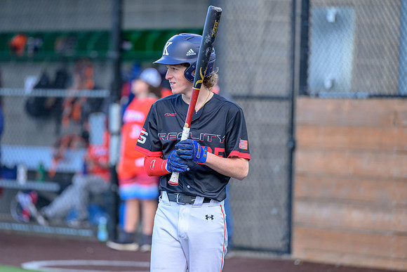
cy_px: 123
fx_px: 2657
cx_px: 172
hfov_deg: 8.8
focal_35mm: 235
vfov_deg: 5.9
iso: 1400
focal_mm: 200
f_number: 3.2
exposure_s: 1/2000
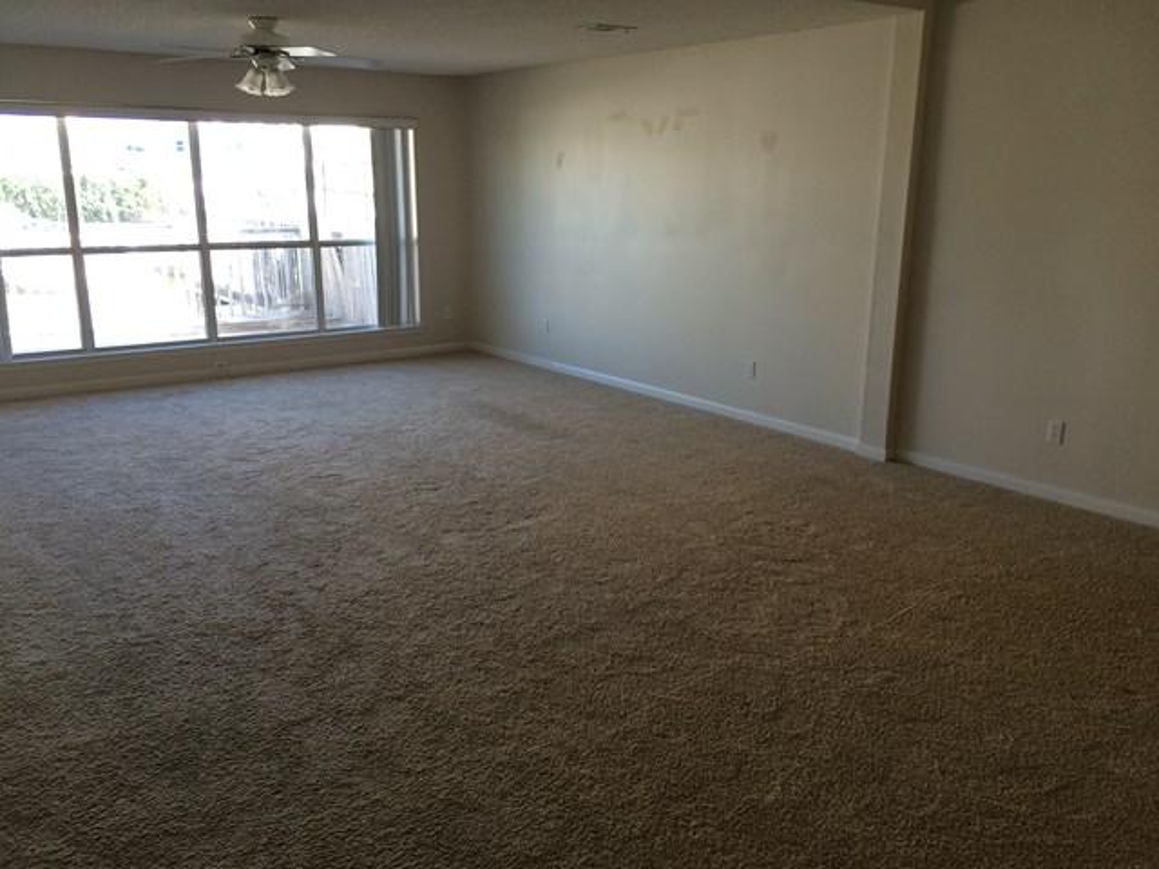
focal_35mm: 29
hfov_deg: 61.7
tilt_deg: -15.3
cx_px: 580
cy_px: 434
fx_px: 971
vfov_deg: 48.2
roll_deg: -1.3
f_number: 2.2
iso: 64
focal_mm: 4.15
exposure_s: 1/120
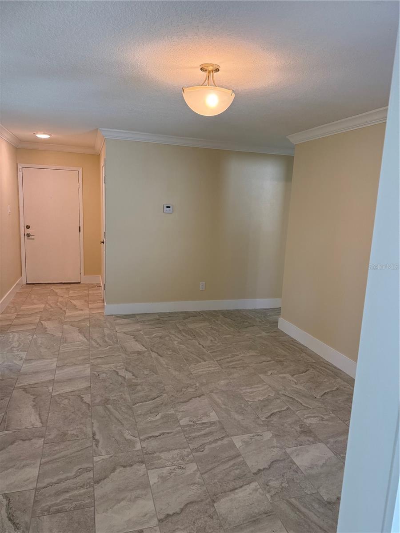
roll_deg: -3.1
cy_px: 266
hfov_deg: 56.8
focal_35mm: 24
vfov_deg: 71.6
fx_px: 370
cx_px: 200
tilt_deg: -8.6
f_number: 1.78
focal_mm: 6.76
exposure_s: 1/180
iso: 200
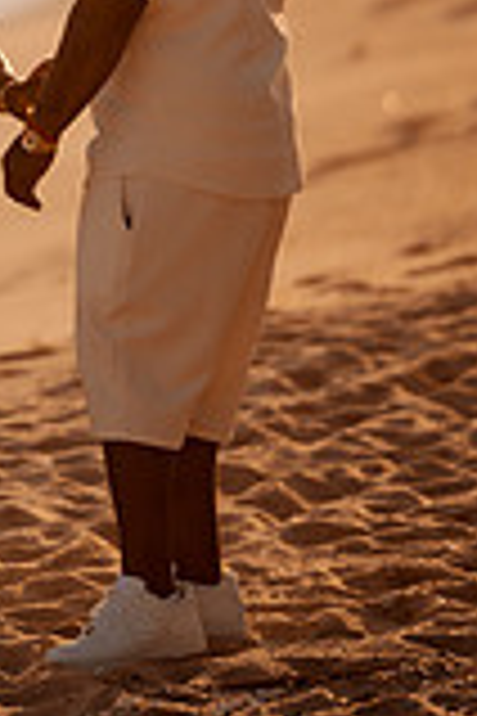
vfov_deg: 5.4
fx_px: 7592
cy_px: -90
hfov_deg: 3.6
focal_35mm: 382
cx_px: -130
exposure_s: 1/8000
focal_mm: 135
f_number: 1.8
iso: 100
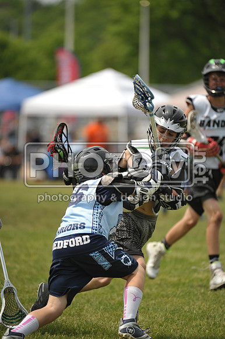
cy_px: 170
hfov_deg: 4.2
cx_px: 112
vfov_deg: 6.2
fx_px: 3097
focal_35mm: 330
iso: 800
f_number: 4
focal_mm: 330
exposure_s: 1/4000
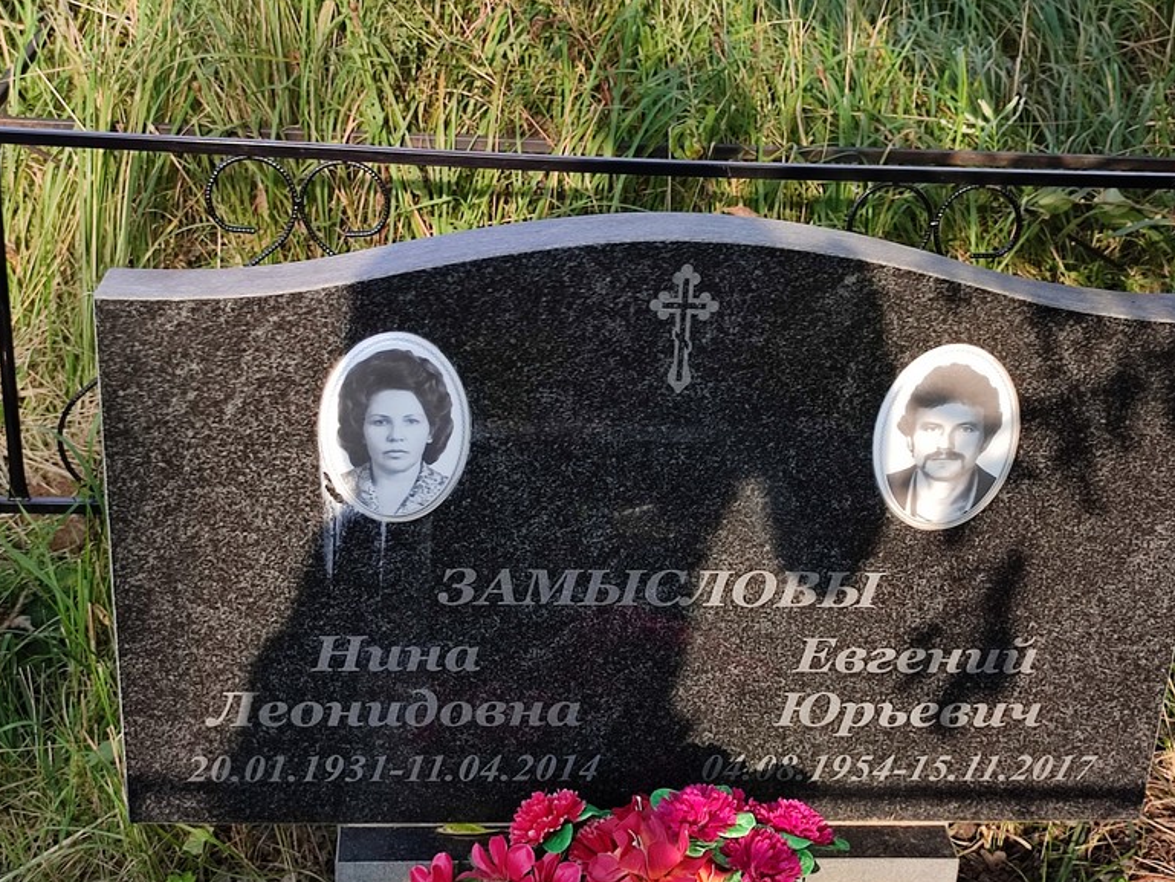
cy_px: 456
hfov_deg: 67.3
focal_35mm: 26
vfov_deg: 53.1
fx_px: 883
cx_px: 593
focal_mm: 6.04
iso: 50
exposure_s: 1/188
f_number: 1.9
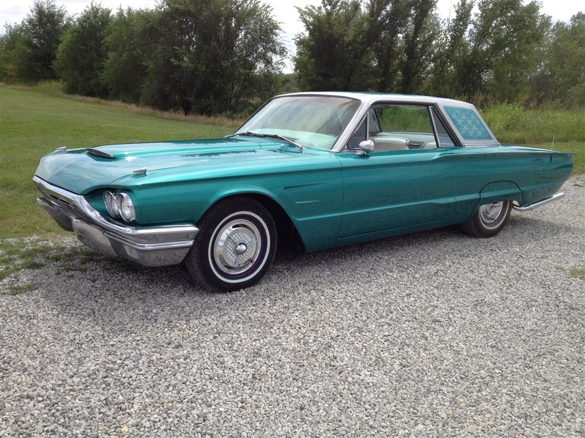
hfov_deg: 52.6
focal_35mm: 35
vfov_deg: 40.7
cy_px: 219
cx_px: 292
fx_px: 591
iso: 50
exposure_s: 1/1284
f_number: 2.4
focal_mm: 4.28
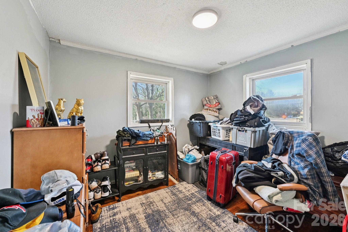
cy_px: 116
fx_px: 135
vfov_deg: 81.2
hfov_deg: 104.3
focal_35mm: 14
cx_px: 174
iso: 400
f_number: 8
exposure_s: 1/15
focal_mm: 14
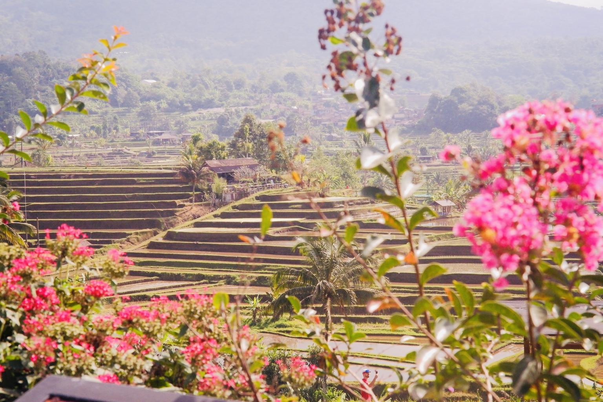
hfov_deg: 27.0
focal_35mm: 75
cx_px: 302
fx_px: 1256
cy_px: 201
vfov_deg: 18.2
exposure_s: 1/3200
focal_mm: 50
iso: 3200
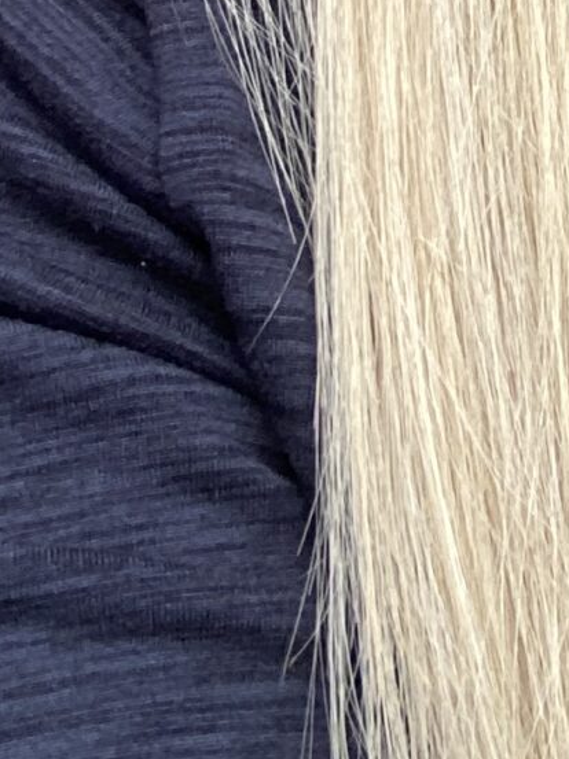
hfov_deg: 10.0
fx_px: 3050
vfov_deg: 11.8
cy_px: -994
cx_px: 1045
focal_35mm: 139
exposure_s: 1/122
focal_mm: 2.71
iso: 80
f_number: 2.2
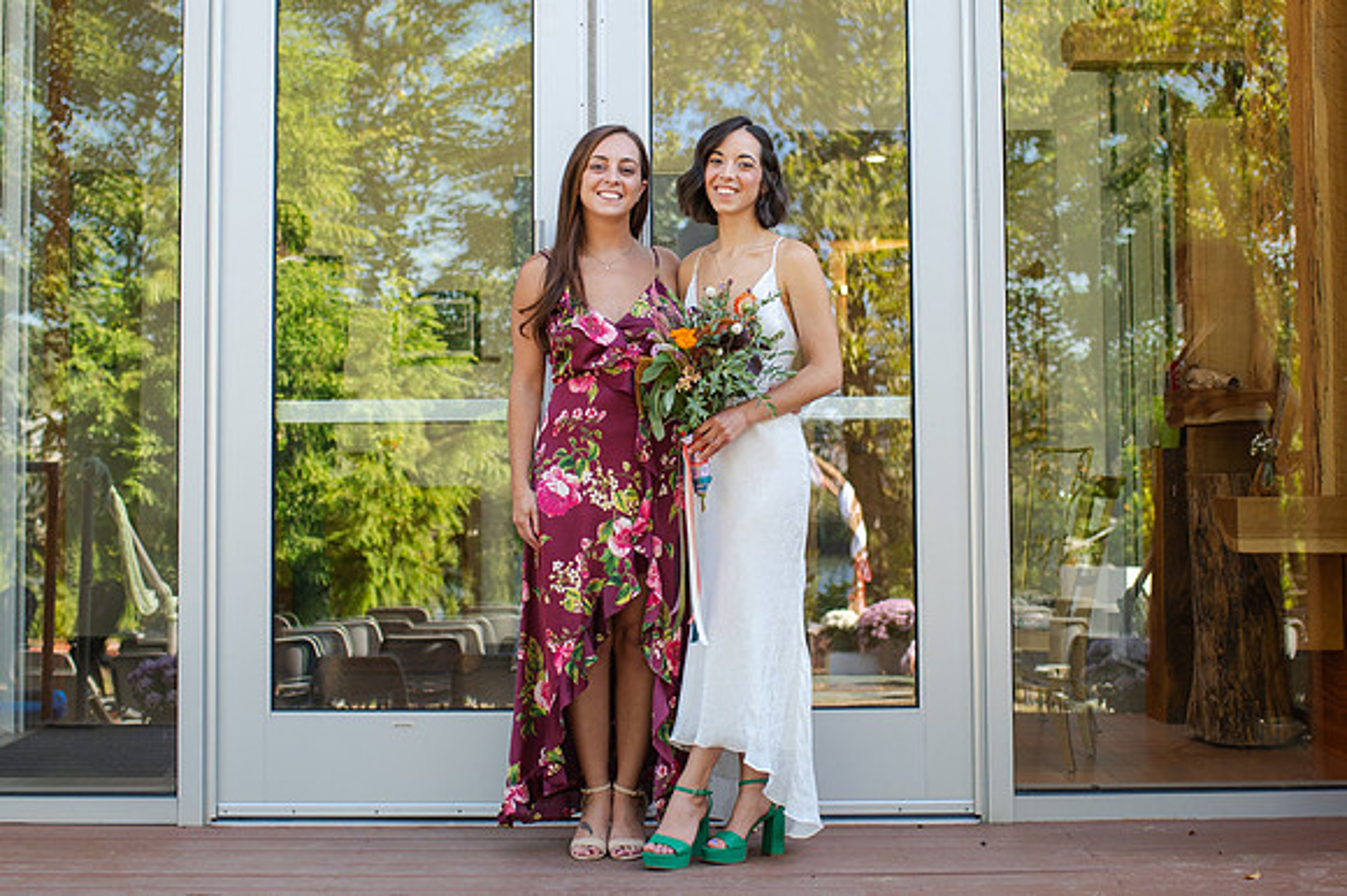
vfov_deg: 24.9
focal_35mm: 54
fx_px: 2029
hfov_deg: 36.7
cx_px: 684
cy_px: 348
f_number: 3.2
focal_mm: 35
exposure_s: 1/400
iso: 360
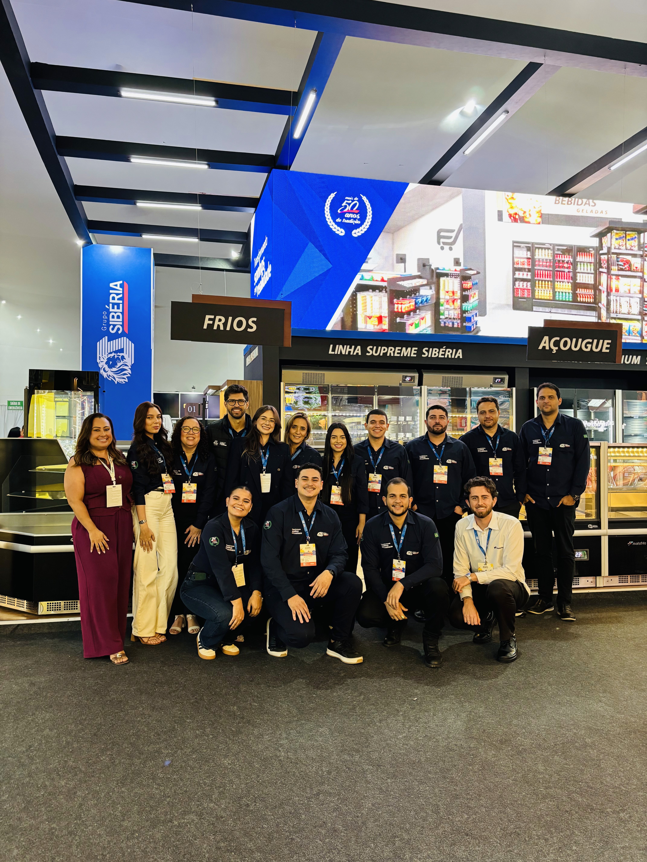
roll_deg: -0.8
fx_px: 648
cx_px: 324
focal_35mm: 26
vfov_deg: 67.3
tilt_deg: +0.7
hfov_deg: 53.1
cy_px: 431
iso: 320
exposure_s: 1/60
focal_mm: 5.96
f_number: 1.6
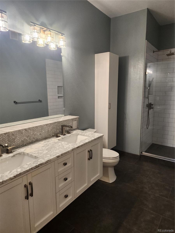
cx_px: 88
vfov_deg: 73.9
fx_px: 155
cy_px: 116
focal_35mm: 23
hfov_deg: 58.9
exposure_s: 1/120
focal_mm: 6.4
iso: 200
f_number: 1.8
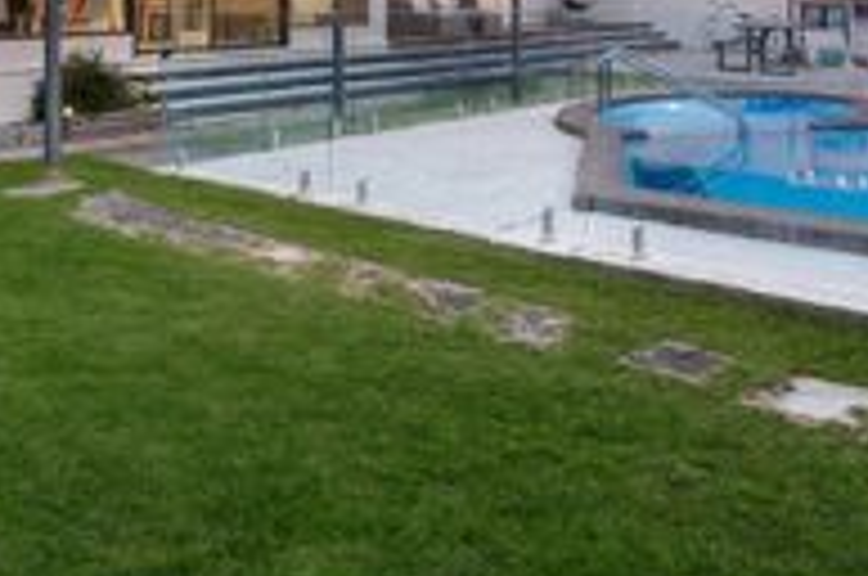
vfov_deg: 31.1
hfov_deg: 49.6
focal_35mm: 39
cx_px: 432
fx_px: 939
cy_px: -25
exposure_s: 1/10
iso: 800
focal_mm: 16
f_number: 11
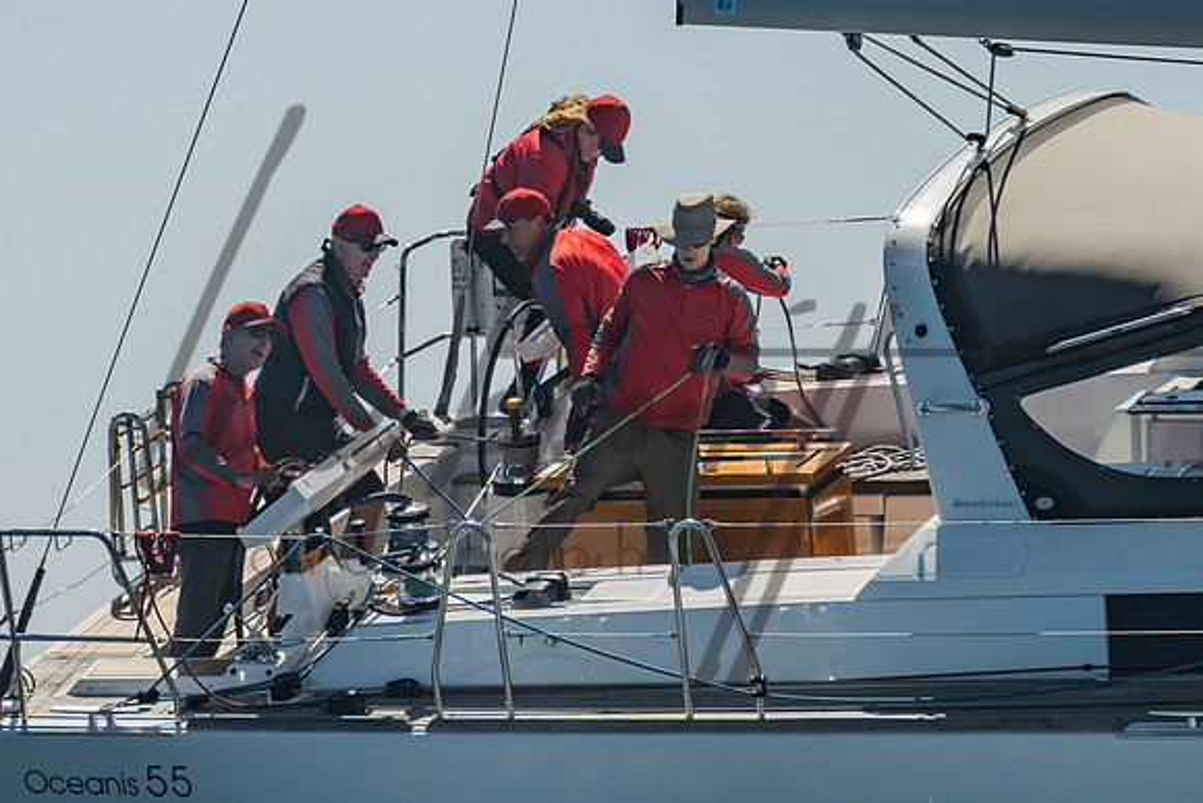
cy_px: 172
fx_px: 10202
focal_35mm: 305
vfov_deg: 4.5
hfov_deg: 6.7
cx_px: 433
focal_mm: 140
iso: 160
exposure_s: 1/800
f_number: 6.3
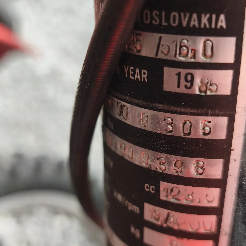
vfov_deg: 39.0
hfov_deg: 39.2
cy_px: 147
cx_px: 119
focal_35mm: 43
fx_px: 346
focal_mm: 6.06
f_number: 1.7
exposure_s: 1/75
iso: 200
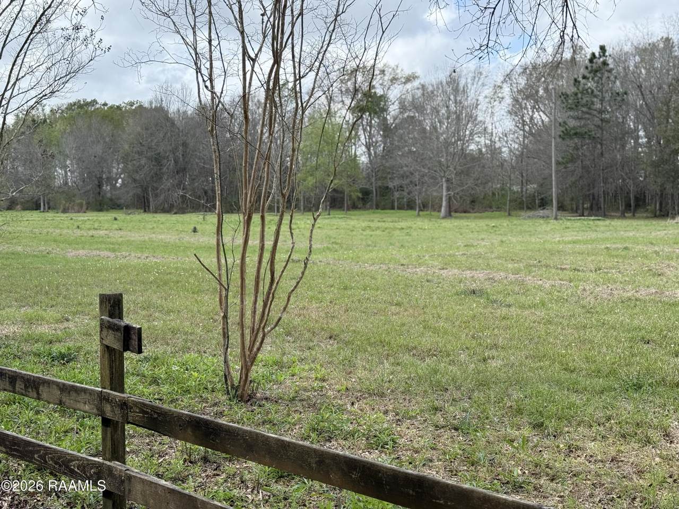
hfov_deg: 39.7
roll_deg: +0.5
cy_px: 254
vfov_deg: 30.3
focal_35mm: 48
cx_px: 340
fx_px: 942
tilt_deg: -4.7
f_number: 1.78
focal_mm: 6.76
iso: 100
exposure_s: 1/2494
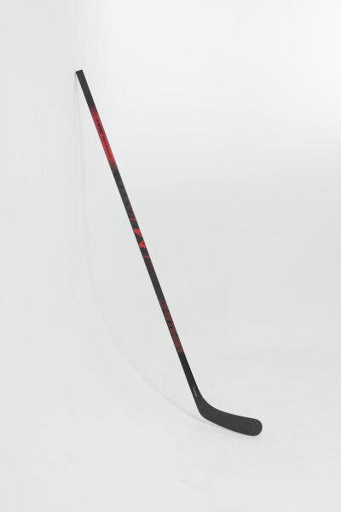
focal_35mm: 48
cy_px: 256
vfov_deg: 41.1
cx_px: 170
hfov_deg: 28.1
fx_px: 682
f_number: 6.3
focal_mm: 32
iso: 100
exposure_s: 1/160
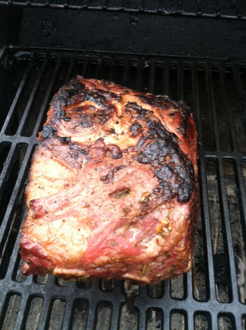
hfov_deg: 40.6
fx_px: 333
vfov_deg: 52.7
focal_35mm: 35
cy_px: 165
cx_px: 123
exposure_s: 1/20
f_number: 2.8
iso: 80
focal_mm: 3.85
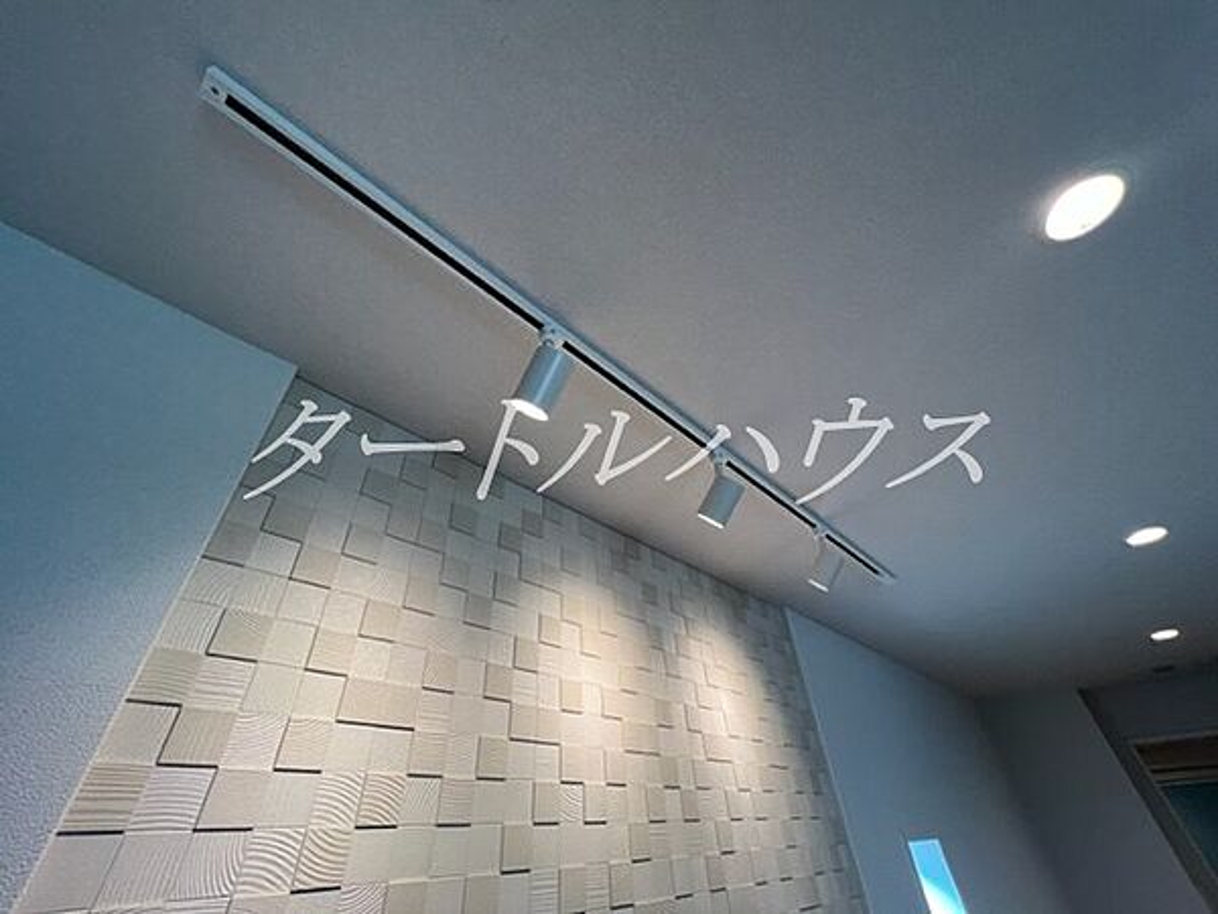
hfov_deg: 106.2
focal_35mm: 13
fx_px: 457
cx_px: 609
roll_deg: +2.1
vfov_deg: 89.9
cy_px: 457
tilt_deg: +38.9
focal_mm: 1.57
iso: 80
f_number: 1.8
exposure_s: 1/151
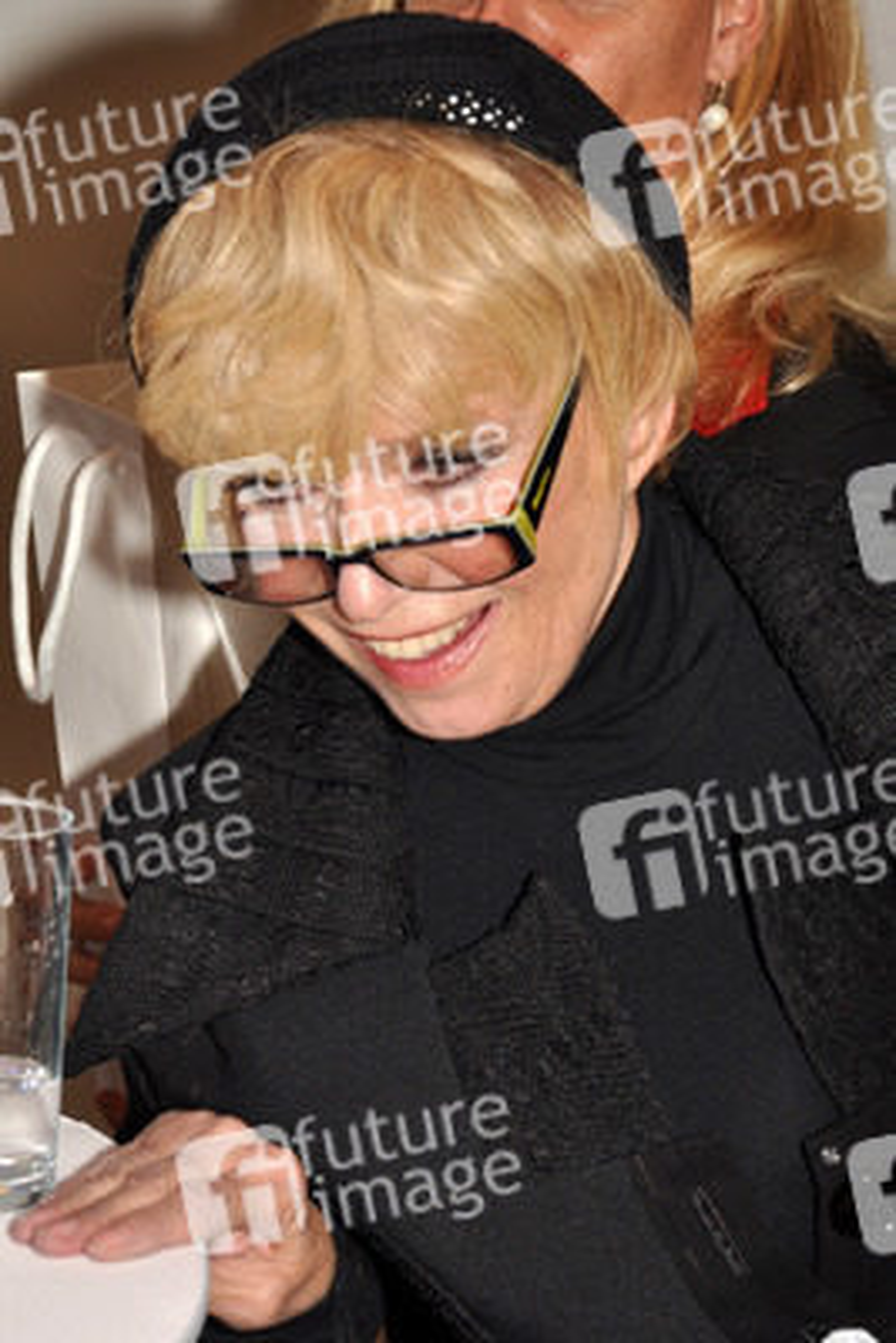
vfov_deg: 20.6
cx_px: 448
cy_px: 672
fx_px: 3693
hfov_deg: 13.8
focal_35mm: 99
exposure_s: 1/200
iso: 400
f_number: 6.3
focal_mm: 66
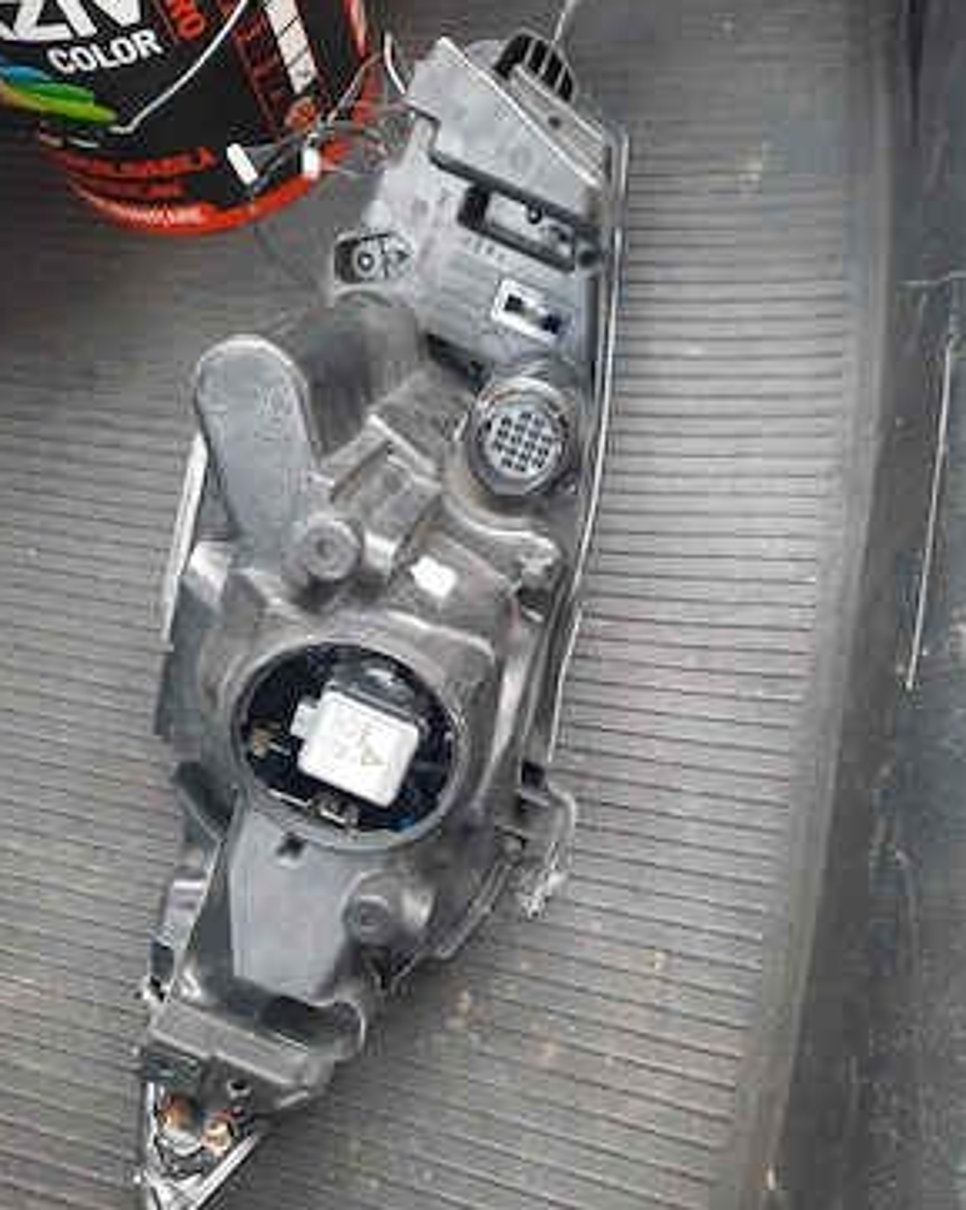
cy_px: 655
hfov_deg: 53.1
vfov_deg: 64.0
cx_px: 488
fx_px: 966
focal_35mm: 27
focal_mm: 4.6
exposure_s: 1/60.2
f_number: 2
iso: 125
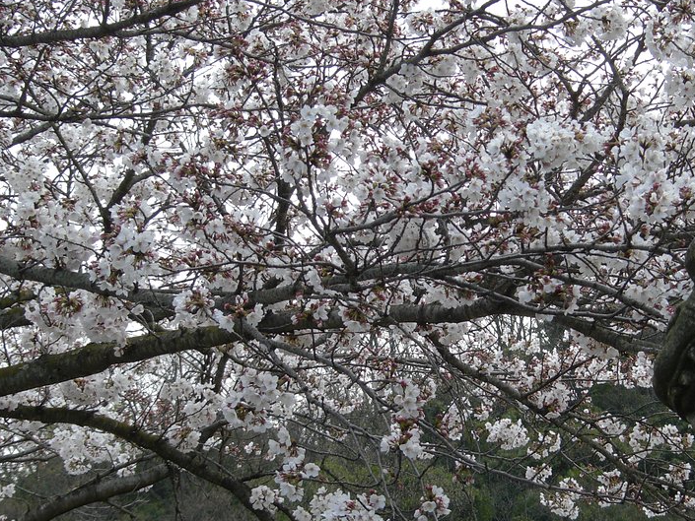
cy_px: 316
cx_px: 464
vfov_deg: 10.7
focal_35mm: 138
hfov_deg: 14.3
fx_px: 2771
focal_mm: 15.8
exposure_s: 1/200
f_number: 4.1
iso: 50
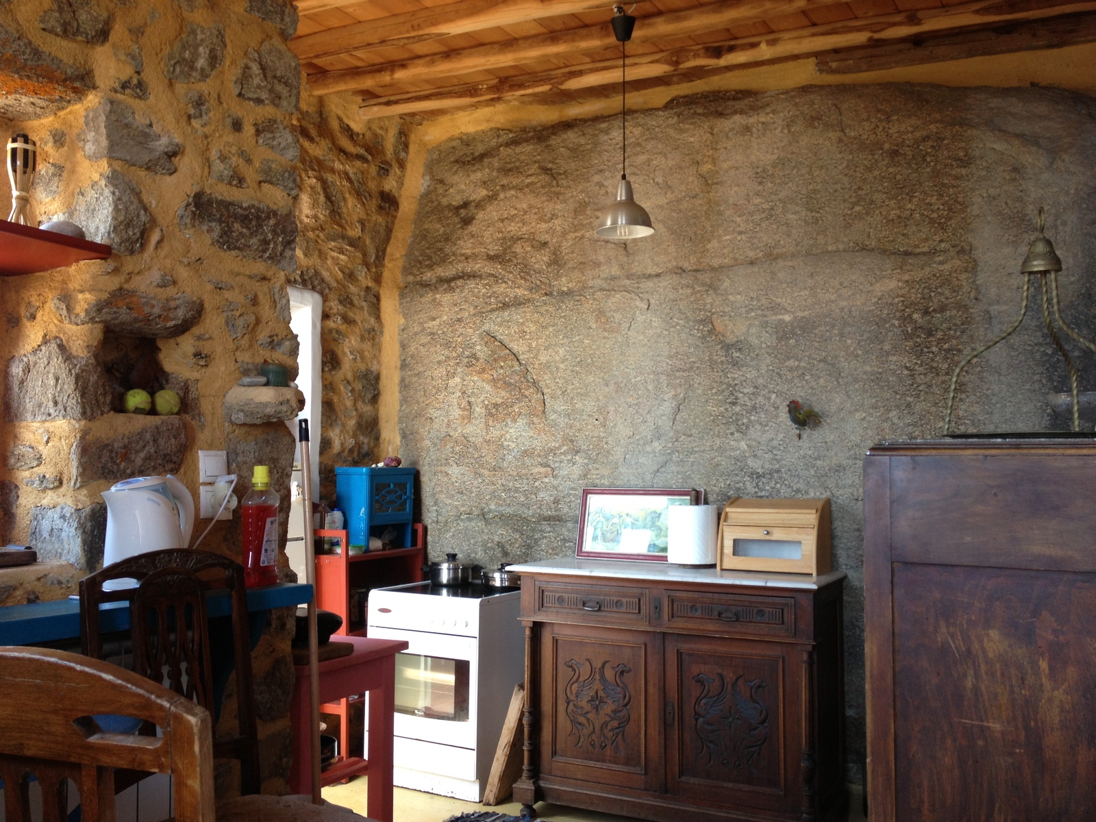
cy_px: 411
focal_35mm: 35
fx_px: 1108
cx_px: 548
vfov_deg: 40.7
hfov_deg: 52.6
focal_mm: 4.28
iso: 64
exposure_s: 1/20
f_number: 2.4
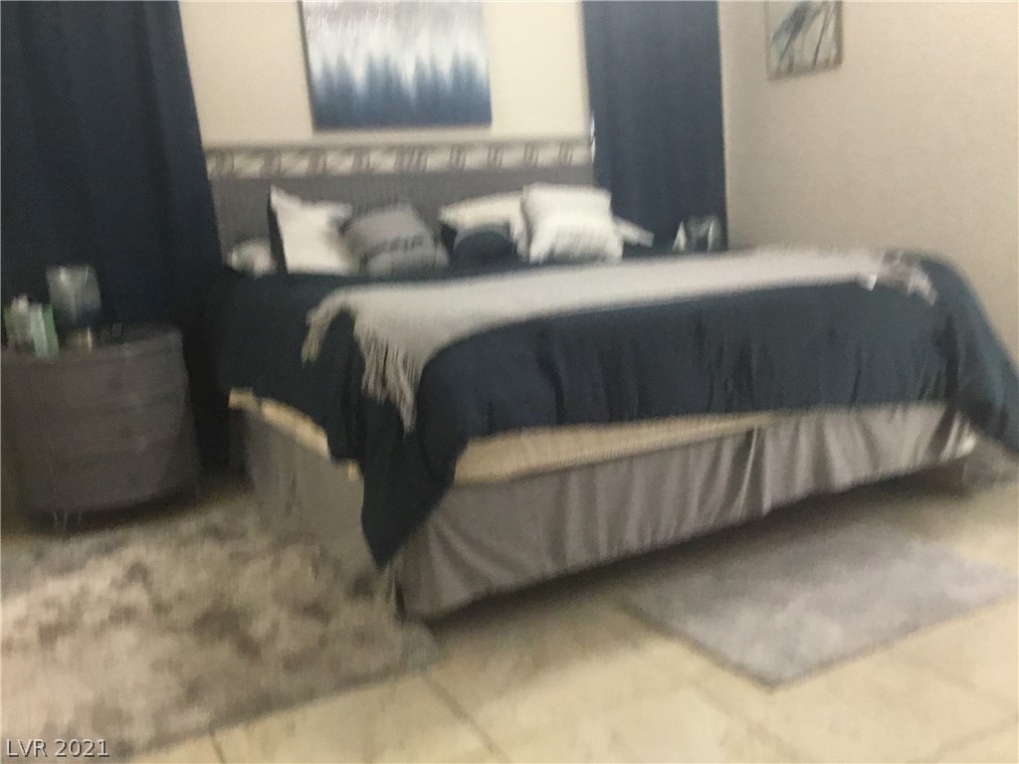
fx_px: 913
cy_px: 382
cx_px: 510
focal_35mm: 31
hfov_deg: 58.4
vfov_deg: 45.4
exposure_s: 1/30
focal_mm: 3.3
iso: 200
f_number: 2.4
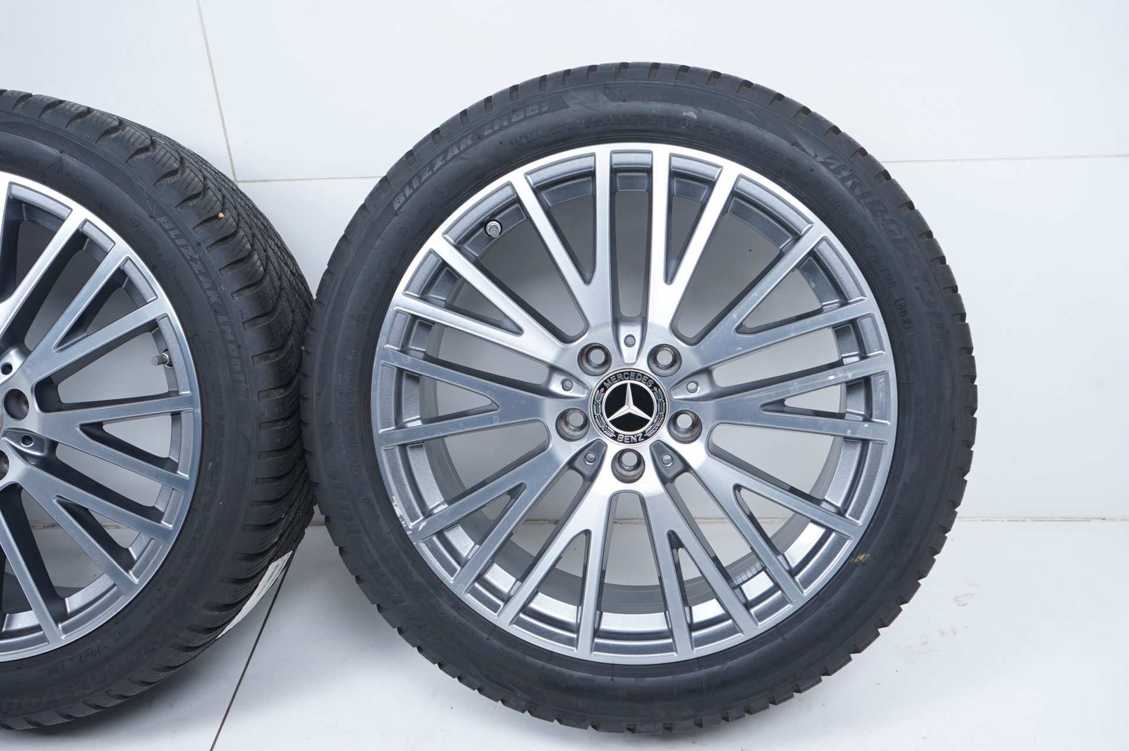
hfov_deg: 54.5
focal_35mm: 35
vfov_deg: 37.8
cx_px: 564
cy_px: 376
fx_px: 1097
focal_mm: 35
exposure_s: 1/100
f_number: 7.1
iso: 250
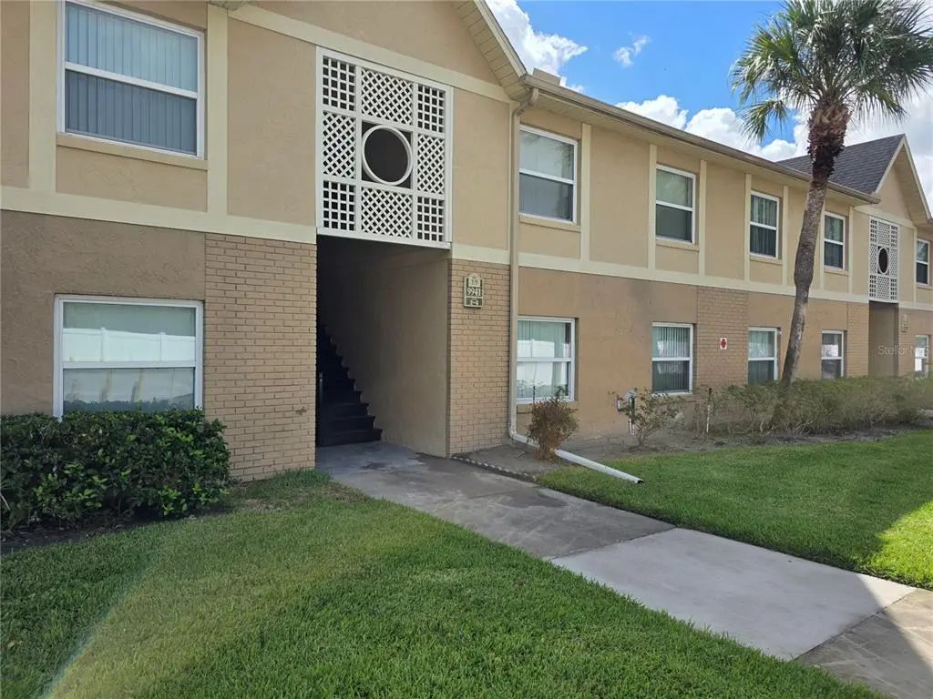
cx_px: 466
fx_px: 620
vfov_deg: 58.9
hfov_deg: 73.9
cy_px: 350
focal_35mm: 23
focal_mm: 6.3
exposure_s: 1/4889
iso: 80
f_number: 1.7
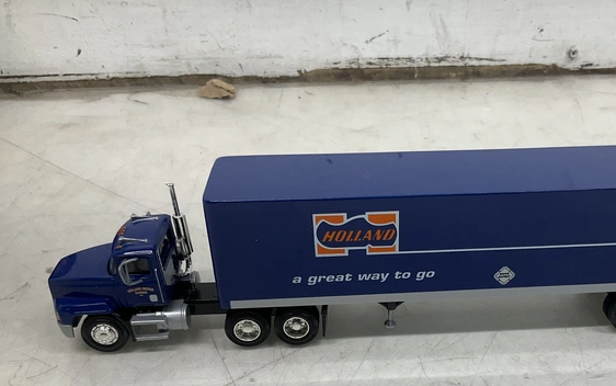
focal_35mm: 41
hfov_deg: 47.5
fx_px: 689
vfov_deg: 30.8
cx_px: 407
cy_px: 287
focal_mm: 3
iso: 40
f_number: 1.8
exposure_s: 1/120
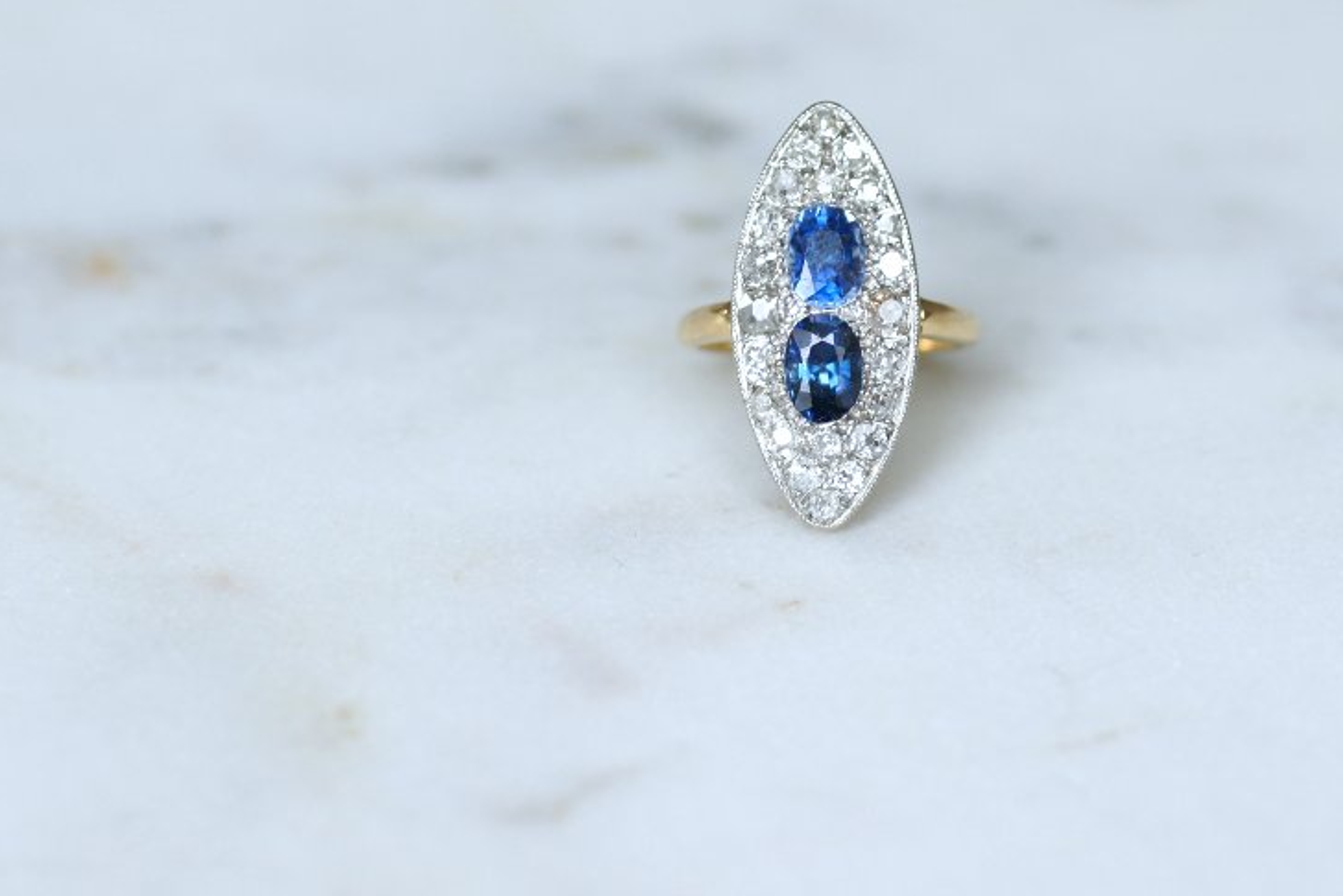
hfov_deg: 11.9
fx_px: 6456
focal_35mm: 173
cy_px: 247
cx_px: 834
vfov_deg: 7.9
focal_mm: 70
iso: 200
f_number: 4
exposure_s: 1/125
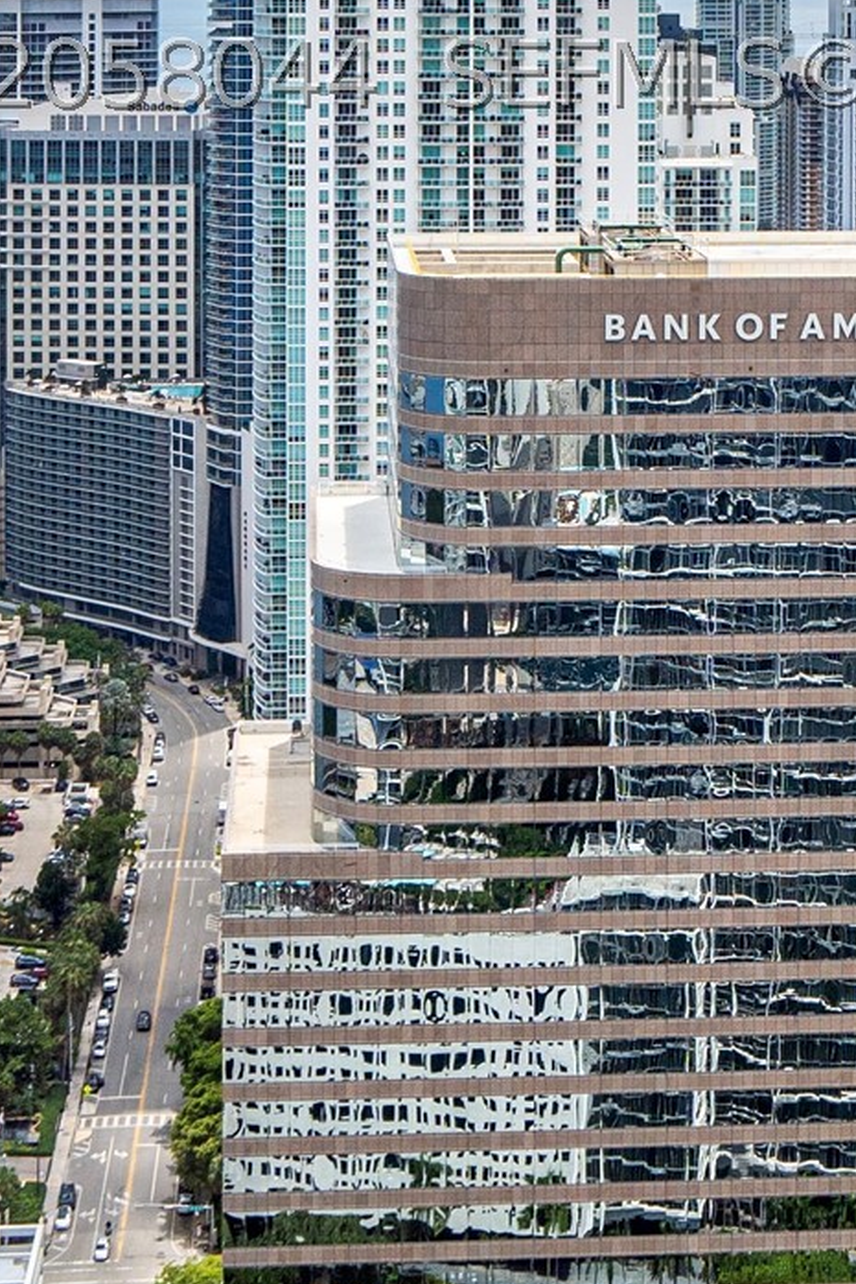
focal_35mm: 73
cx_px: 879
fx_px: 2602
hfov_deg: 18.2
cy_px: 72
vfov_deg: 26.5
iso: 250
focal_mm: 20
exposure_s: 1/1600
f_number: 6.3
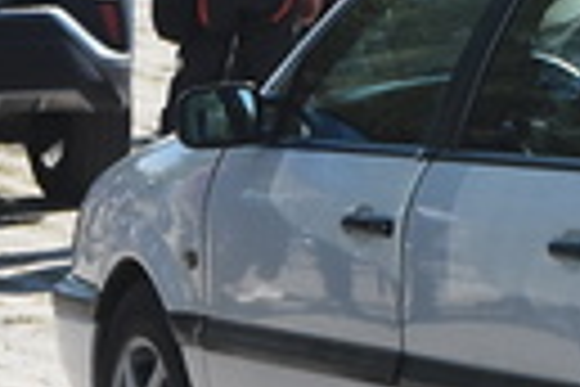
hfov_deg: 4.6
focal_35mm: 448
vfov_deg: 3.1
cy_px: 2
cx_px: 582
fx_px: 7222
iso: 1250
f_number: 4
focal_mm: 45
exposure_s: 1/6400
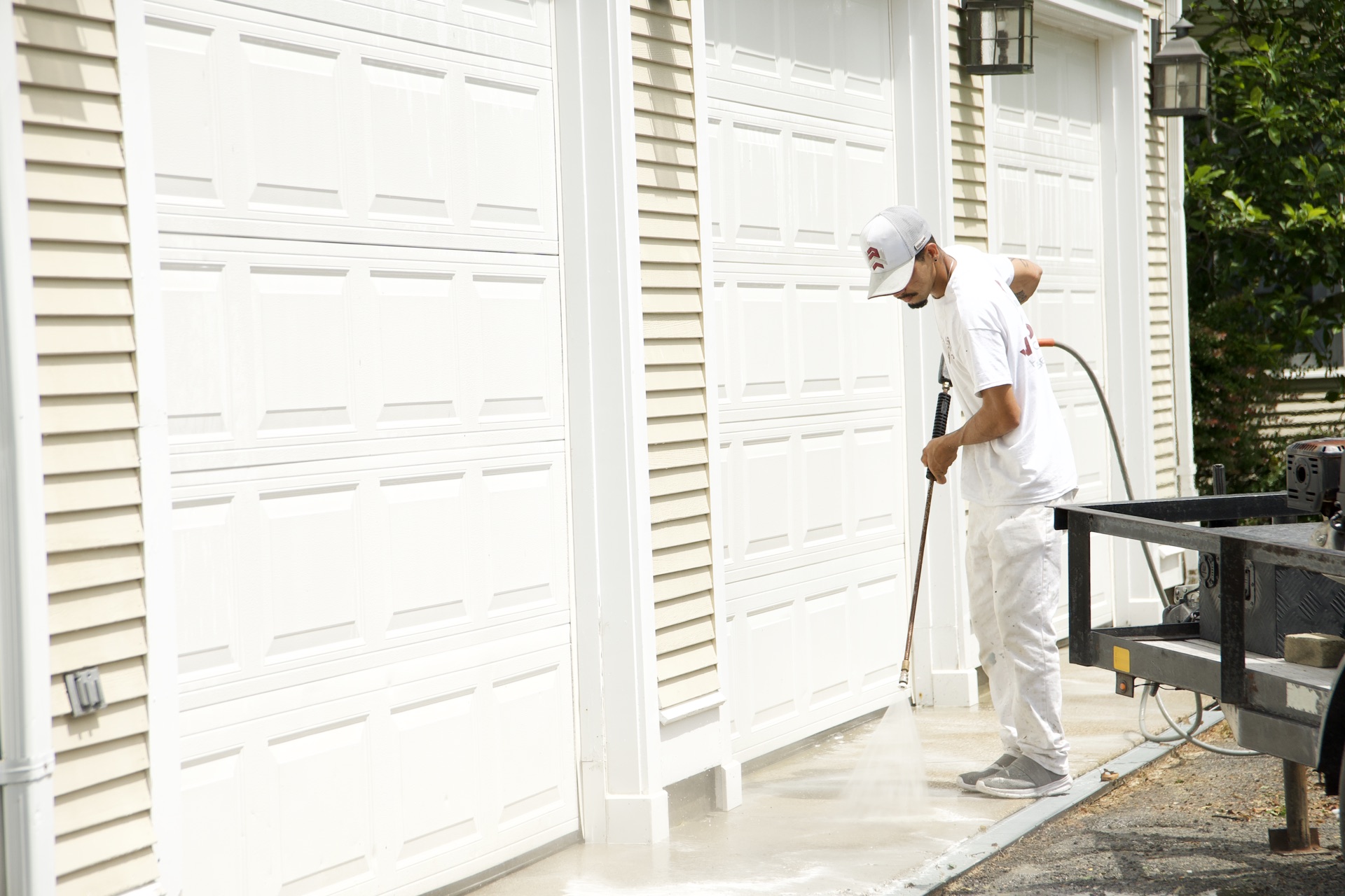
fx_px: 3923
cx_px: 672
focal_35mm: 105
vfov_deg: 13.0
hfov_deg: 19.5
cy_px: 448
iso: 400
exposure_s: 1/2000
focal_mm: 70
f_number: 4.5
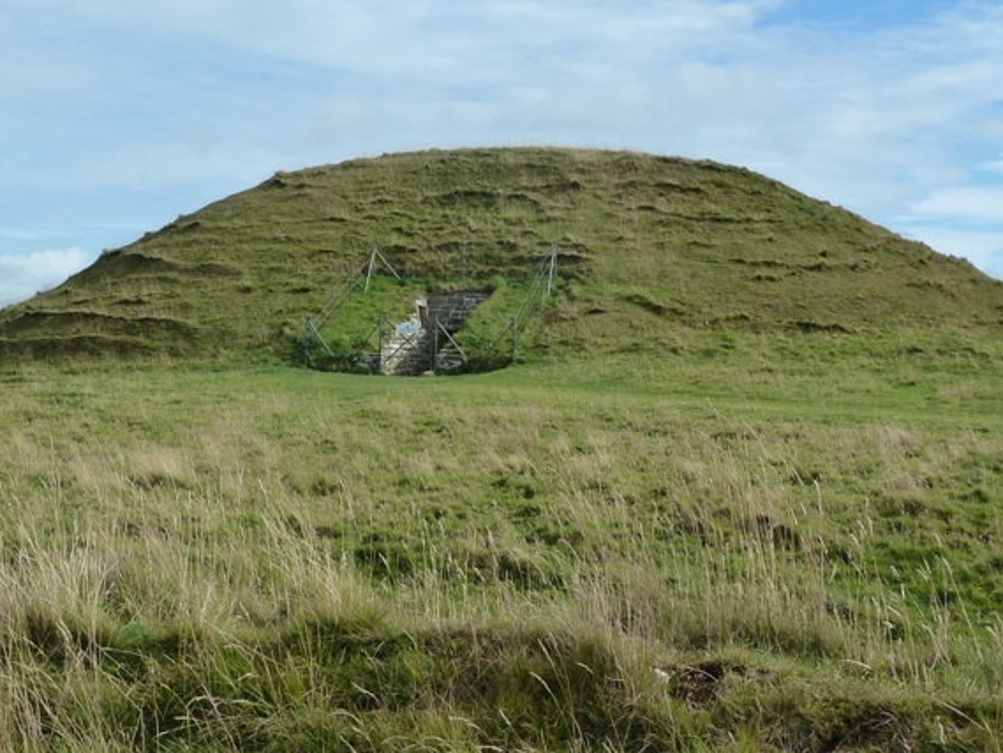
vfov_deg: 24.8
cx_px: 516
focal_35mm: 59
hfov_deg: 32.7
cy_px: 298
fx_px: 1710
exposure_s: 1/400
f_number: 5
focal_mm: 6.9
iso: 125
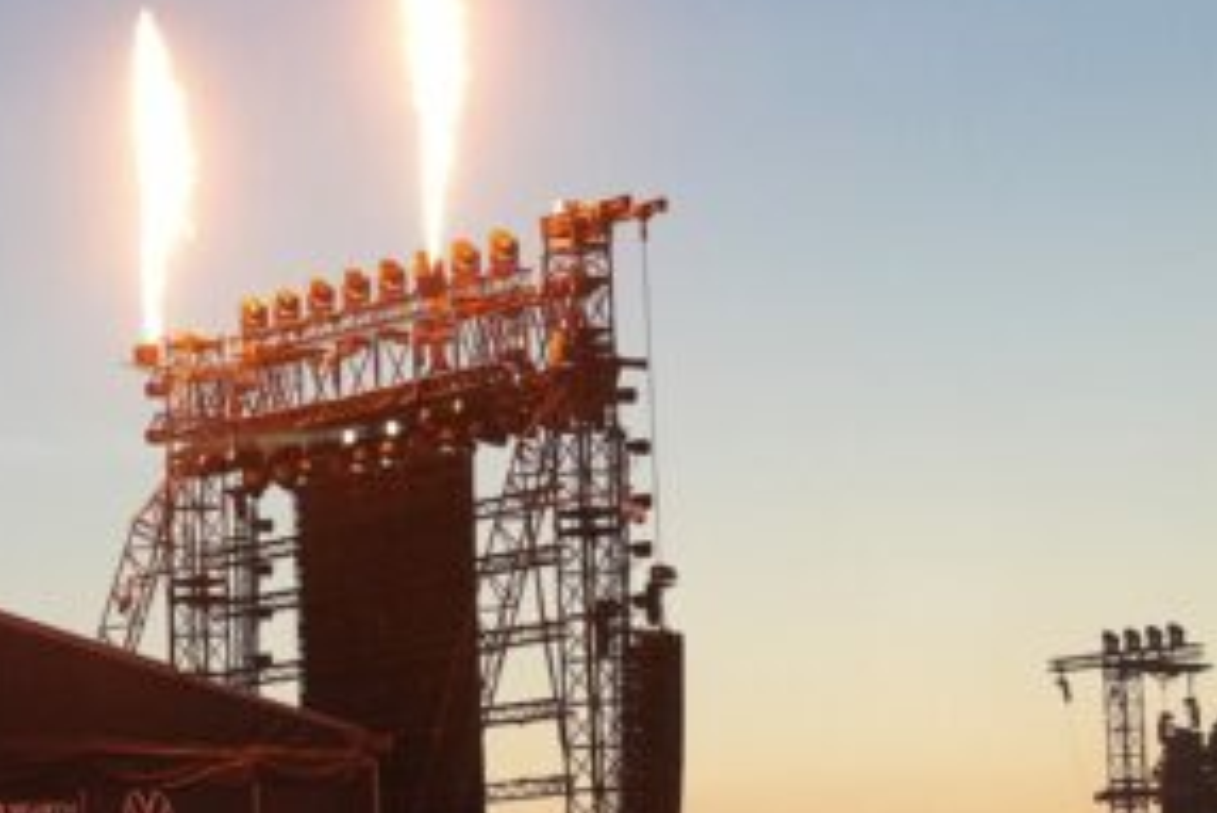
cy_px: 524
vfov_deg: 10.0
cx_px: -166
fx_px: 4633
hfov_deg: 14.6
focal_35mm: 137
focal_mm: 34
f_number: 4
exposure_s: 1/160
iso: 2500
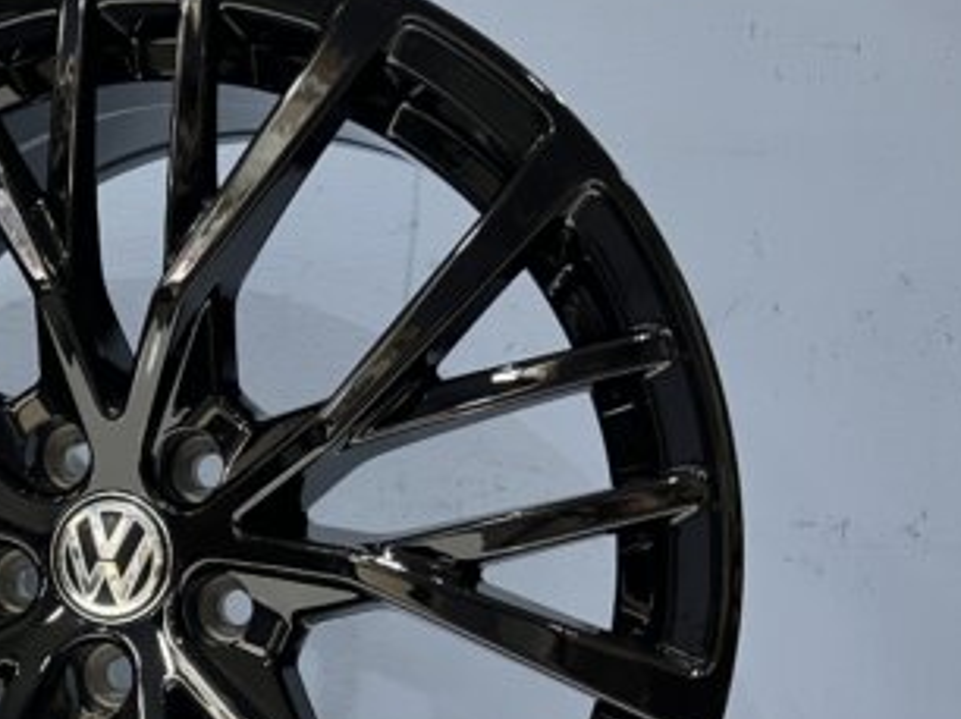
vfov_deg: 28.0
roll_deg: -2.2
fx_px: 1415
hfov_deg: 35.8
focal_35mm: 51
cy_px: 565
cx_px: 138
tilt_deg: -1.2
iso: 400
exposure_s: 1/33
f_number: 1.5
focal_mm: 5.7
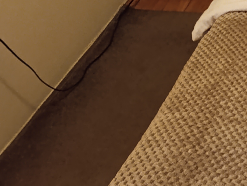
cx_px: 426
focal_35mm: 83
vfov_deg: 17.8
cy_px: 106
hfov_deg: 18.9
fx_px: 593
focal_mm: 6.14
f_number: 1.6
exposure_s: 1/25
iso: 6400
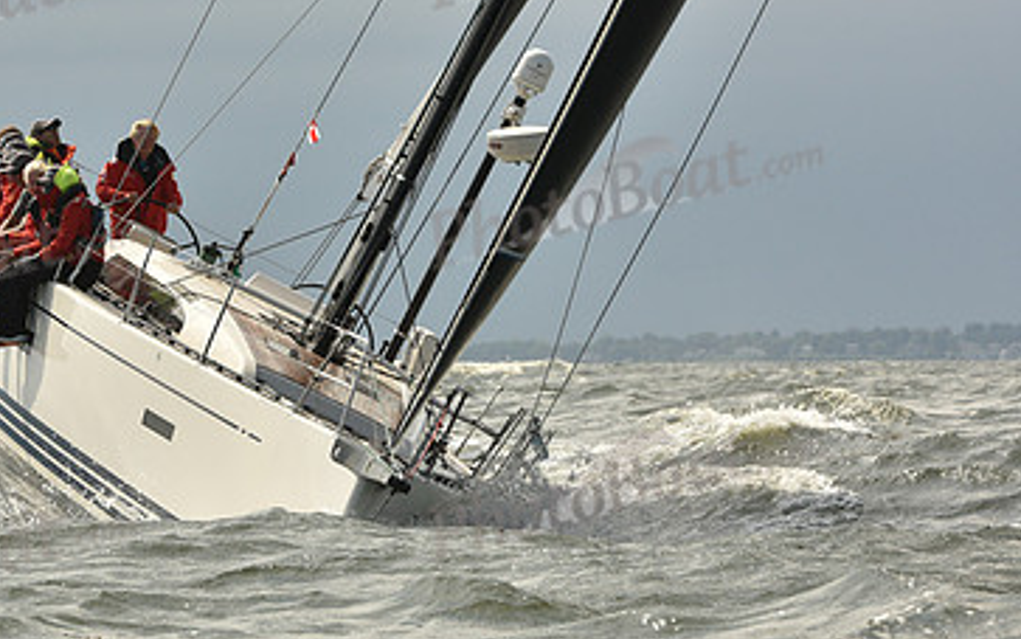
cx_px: 284
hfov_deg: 7.4
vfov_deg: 4.6
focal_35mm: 285
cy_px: 381
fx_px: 7932
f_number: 10
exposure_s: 1/1600
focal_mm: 175
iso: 320
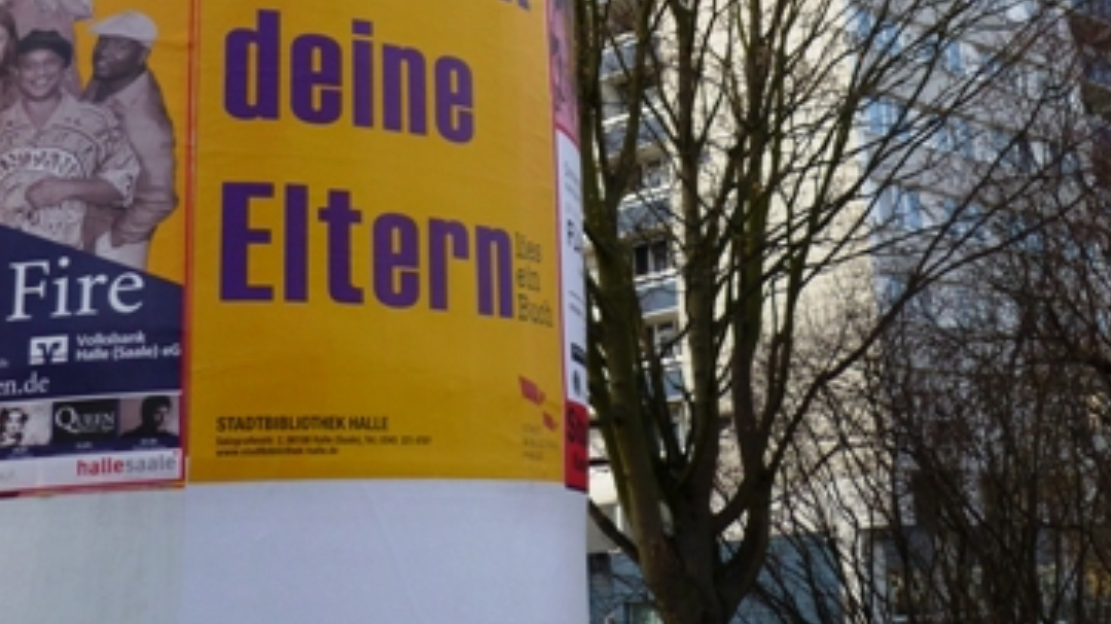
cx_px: 606
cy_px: -130
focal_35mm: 55
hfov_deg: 37.8
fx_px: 1619
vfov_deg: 20.4
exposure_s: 1/500
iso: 80
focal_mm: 5.5
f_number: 2.8
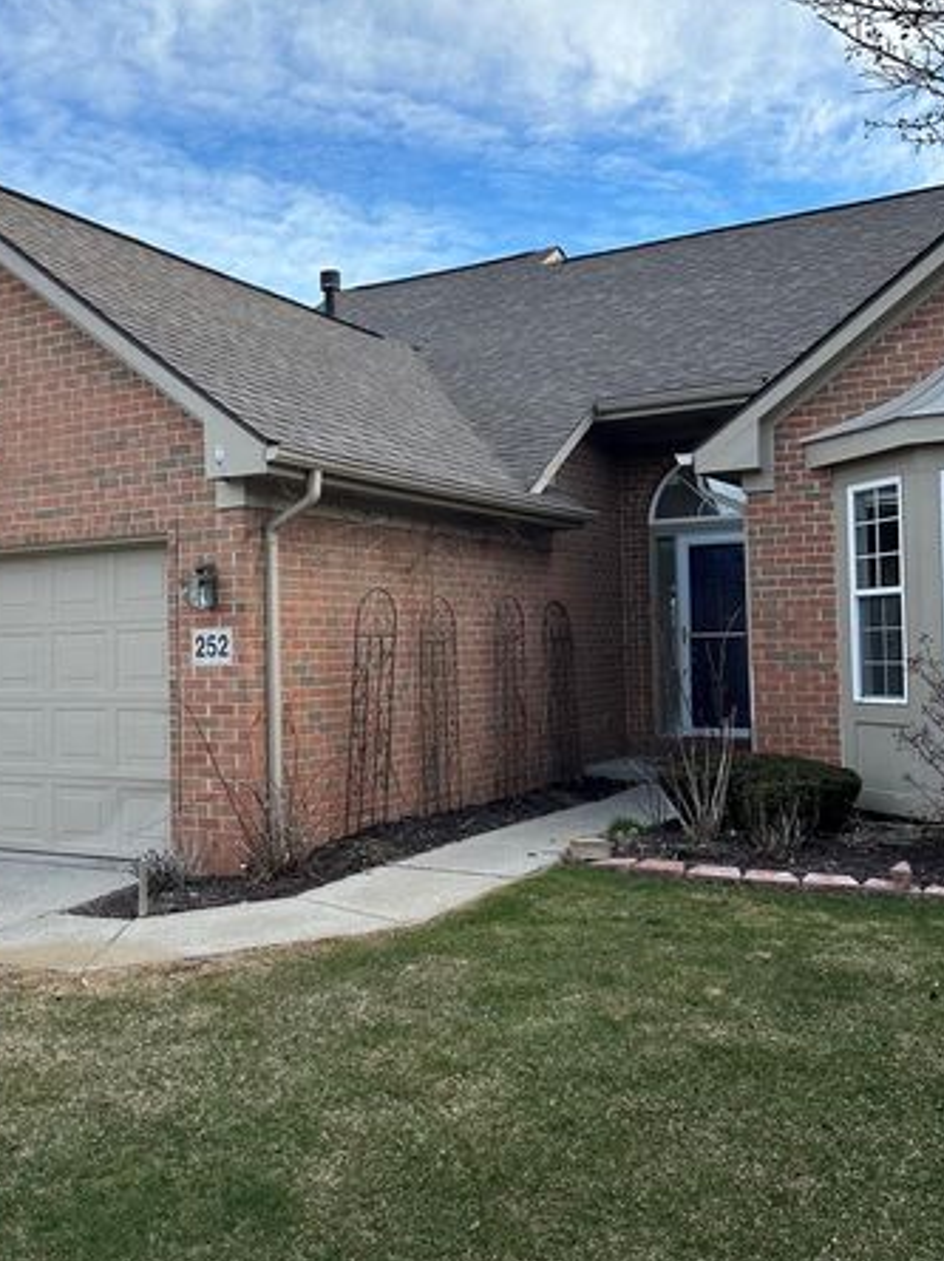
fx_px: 1311
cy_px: 591
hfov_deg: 39.1
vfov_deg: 51.4
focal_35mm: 36
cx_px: 303
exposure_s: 1/1495
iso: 80
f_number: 1.78
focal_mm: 6.86
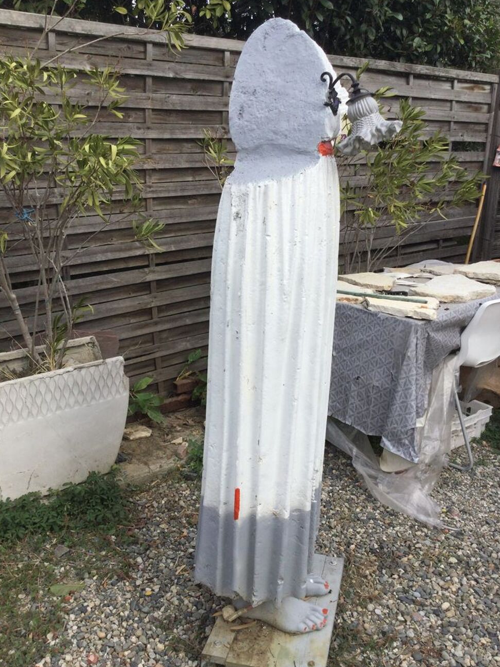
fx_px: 616
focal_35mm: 32
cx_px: 249
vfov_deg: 56.8
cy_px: 329
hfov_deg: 44.2
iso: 25
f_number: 2.4
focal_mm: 3.3
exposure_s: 1/769
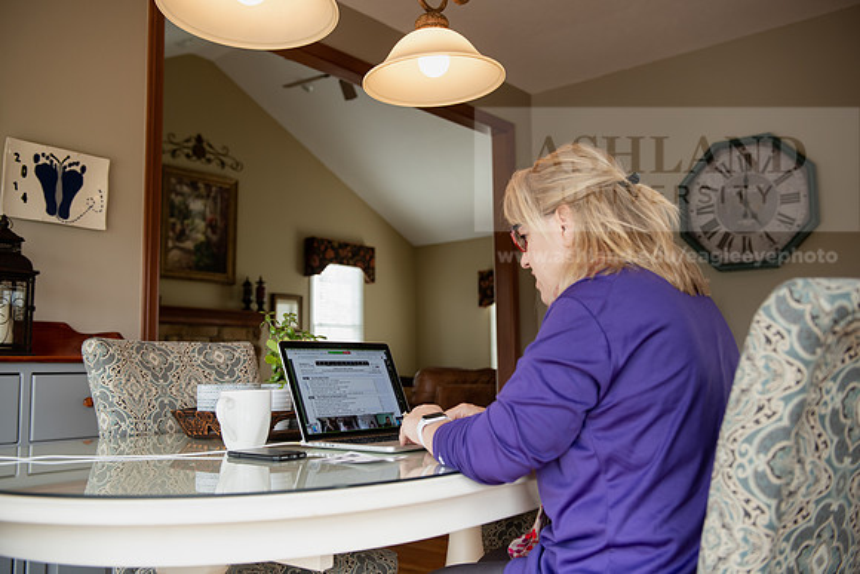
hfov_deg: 55.8
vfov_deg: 38.9
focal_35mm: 34
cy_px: 287
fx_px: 812
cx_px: 430
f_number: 3.5
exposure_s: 1/125
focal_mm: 34
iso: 500
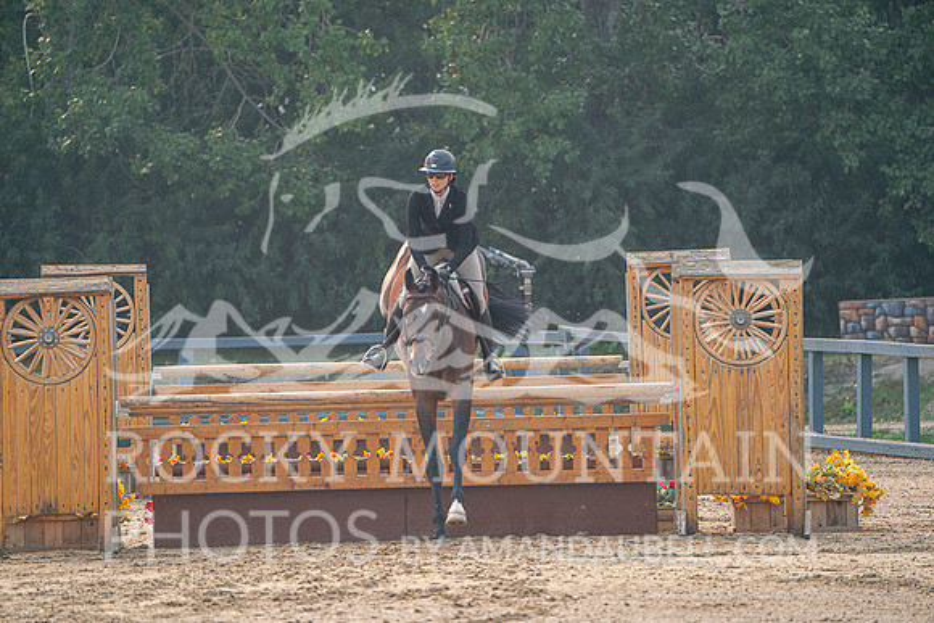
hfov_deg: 5.2
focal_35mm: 400
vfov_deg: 3.4
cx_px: 467
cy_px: 312
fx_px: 10380
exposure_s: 1/640
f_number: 5.6
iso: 500
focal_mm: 400
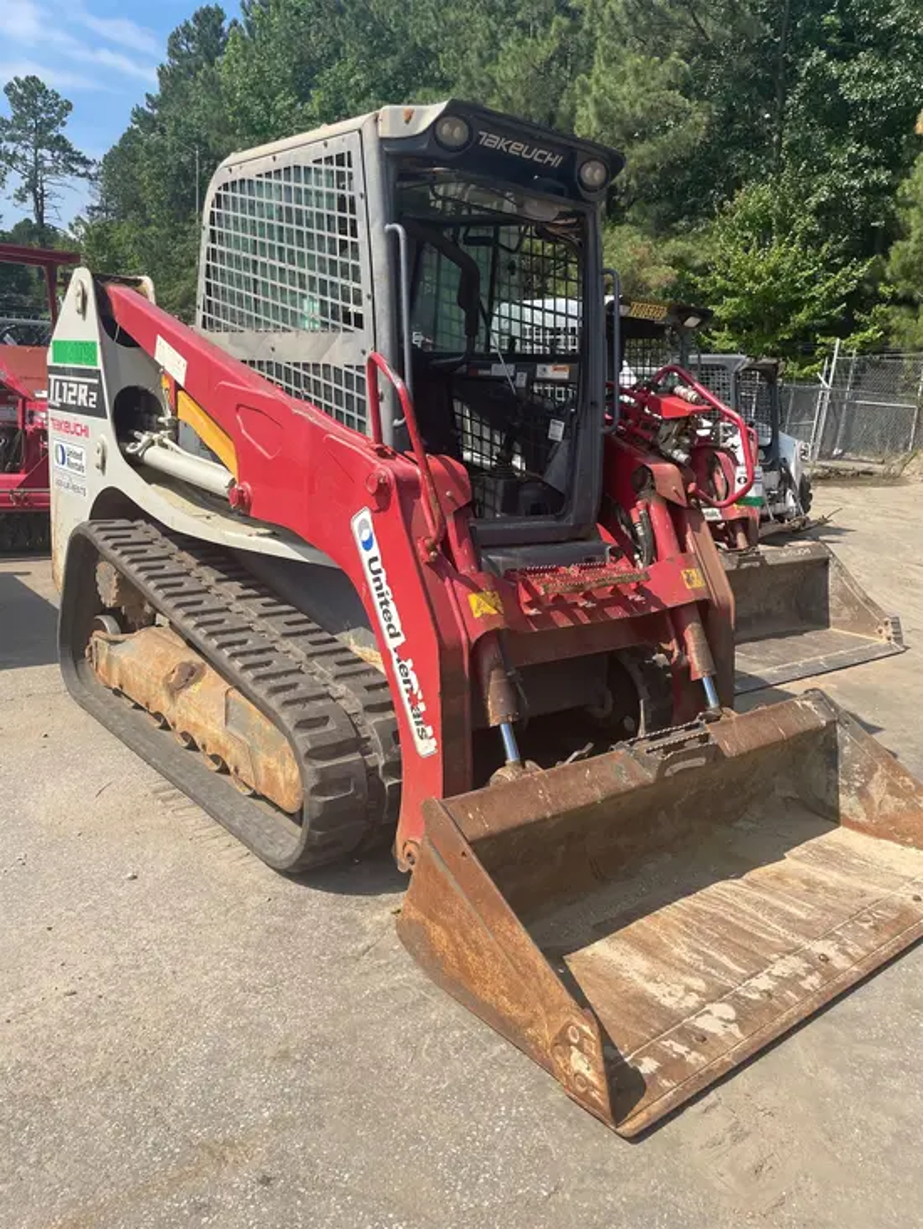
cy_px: 614
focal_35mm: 26
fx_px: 924
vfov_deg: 67.3
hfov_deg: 53.1
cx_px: 462
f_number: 1.6
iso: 32
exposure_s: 1/2681
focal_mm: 4.2
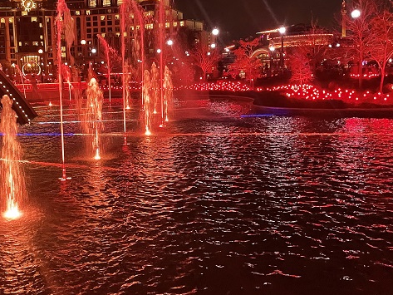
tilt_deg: -5.8
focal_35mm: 44
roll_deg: +2.1
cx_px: 120
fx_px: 500
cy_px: 129
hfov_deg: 42.2
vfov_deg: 32.8
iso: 800
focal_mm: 4.2
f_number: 1.6
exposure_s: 1/30
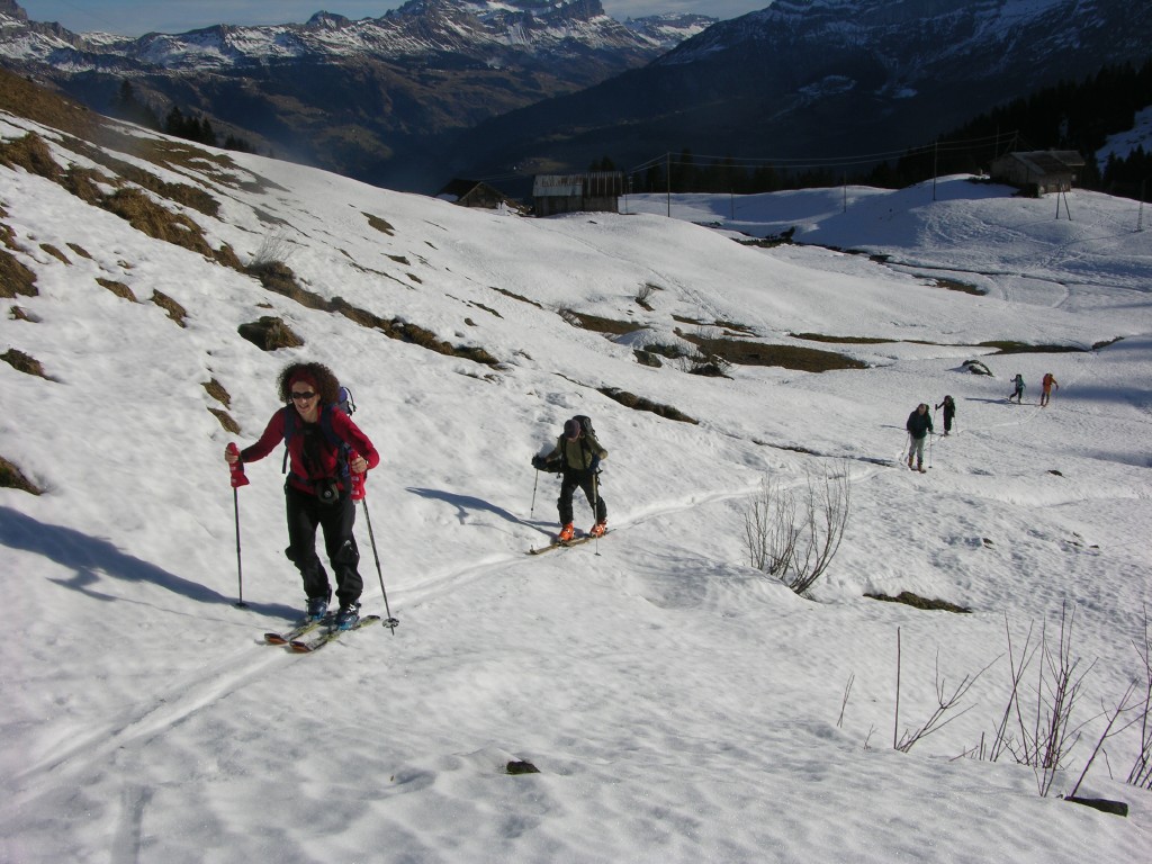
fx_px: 1165
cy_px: 432
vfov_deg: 40.7
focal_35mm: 35
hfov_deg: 52.6
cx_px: 576
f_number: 8
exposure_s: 1/326
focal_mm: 8.9
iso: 50
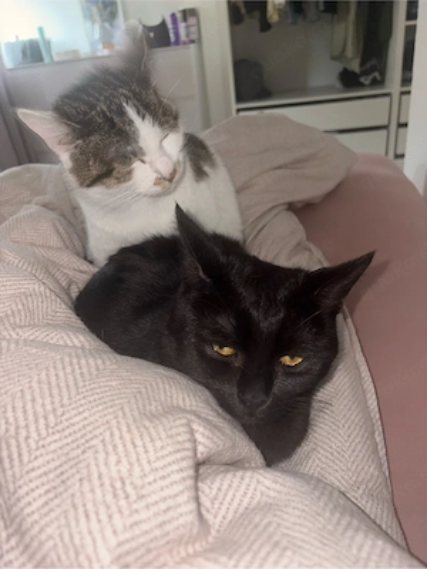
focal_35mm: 26
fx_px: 428
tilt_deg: -28.5
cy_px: 284
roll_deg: +7.7
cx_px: 214
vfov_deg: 67.3
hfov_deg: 53.1
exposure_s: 1/12
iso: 32
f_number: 1.6
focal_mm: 5.96
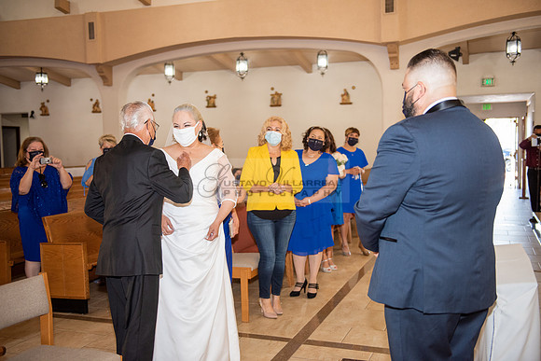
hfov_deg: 50.7
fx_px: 571
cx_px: 270
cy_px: 180
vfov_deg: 35.1
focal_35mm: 38
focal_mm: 38
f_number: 2.8
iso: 1000
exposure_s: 1/160
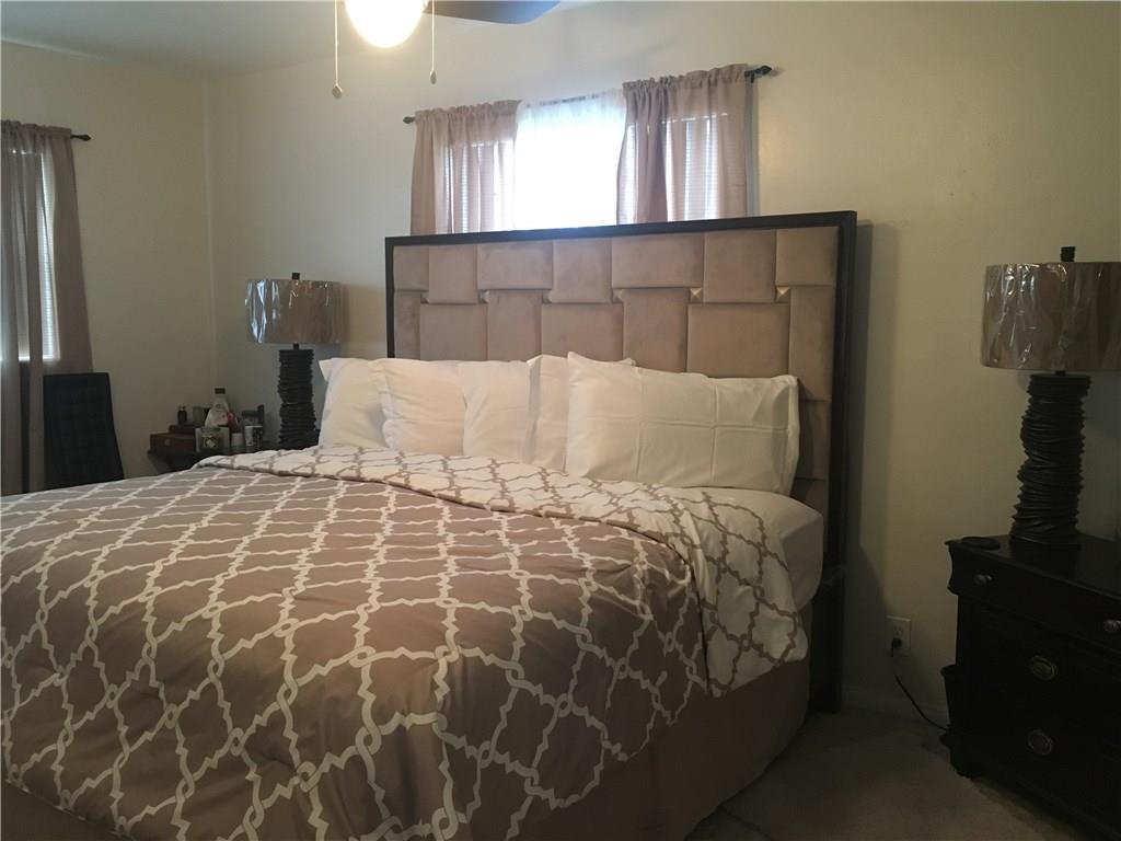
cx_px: 560
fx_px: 939
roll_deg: +0.2
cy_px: 420
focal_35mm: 29
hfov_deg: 61.7
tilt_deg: -5.7
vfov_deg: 48.2
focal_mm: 4.15
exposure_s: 1/17
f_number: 2.2
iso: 200
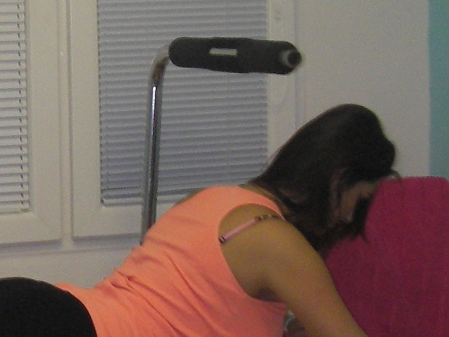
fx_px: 1595
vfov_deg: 12.0
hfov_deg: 15.6
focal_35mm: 123
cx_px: -51
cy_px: 189
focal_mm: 6.3
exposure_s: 1/30
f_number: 3.3
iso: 100
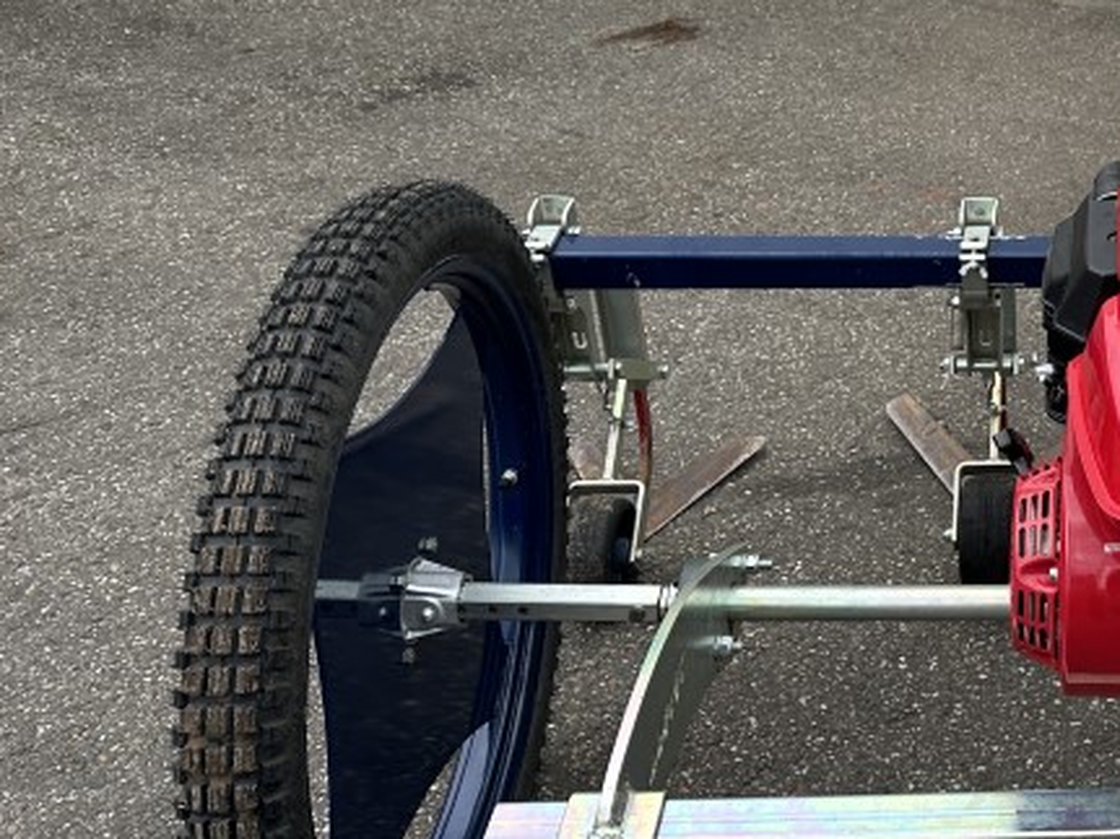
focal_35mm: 57
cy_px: 223
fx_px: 1844
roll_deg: -3.9
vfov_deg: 25.4
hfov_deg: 29.5
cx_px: 1315
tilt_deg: -25.7
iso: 80
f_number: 1.78
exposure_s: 1/2070
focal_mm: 6.86
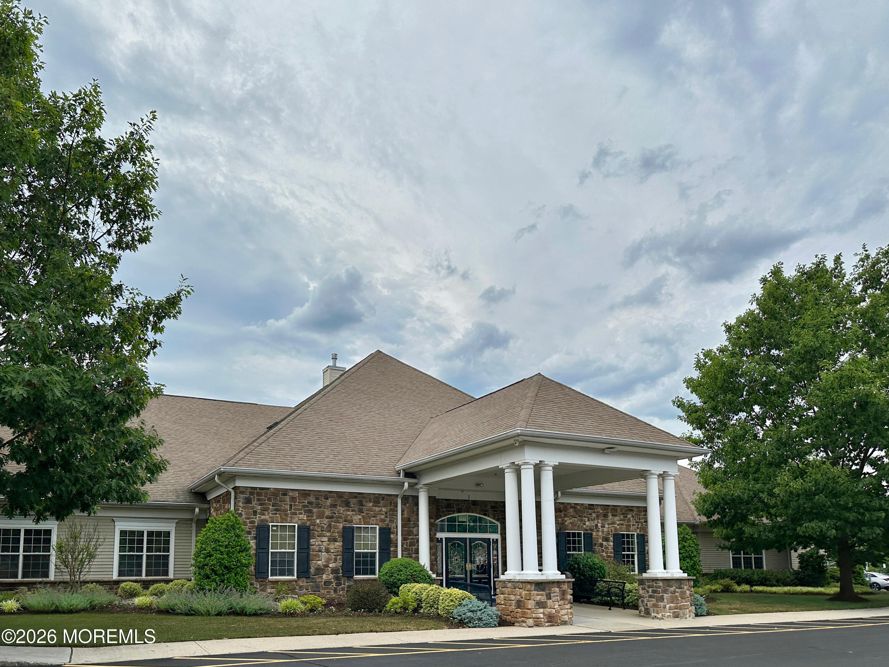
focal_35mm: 24
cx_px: 444
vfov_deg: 56.8
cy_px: 334
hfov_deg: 71.6
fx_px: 616
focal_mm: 6.86
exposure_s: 1/9709
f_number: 1.78
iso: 80
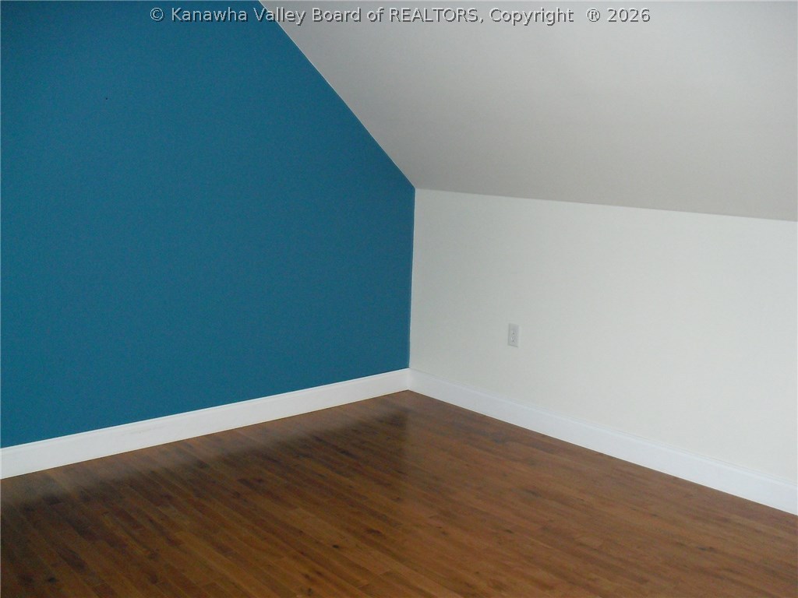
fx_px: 830
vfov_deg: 39.7
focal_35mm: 36
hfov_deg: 51.4
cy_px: 299
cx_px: 399
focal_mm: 6.3
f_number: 3.1
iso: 400
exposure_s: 1/60
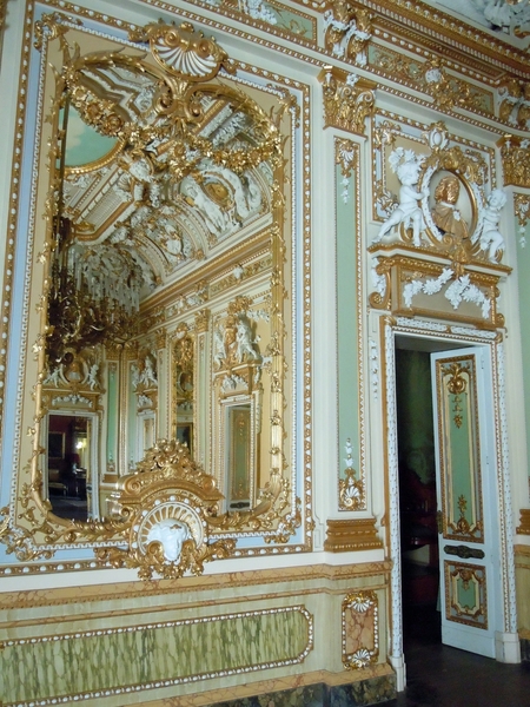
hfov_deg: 46.8
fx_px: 612
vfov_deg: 60.0
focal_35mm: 30
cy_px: 354
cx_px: 265
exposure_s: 1/40
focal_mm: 5.4
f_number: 3.5
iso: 800
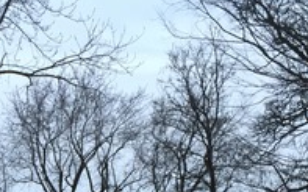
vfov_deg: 12.1
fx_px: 839
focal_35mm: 100
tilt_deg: +2.6
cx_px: 5
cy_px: 329
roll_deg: +0.3
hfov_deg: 20.2
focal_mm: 4.15
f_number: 2.2
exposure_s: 1/30
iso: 40
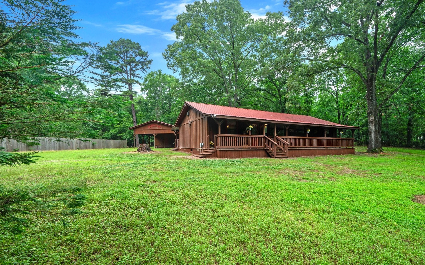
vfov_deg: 74.6
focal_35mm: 15
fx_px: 174
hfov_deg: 101.4
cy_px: 144
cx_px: 222
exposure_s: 1/50
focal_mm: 14
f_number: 9
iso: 250
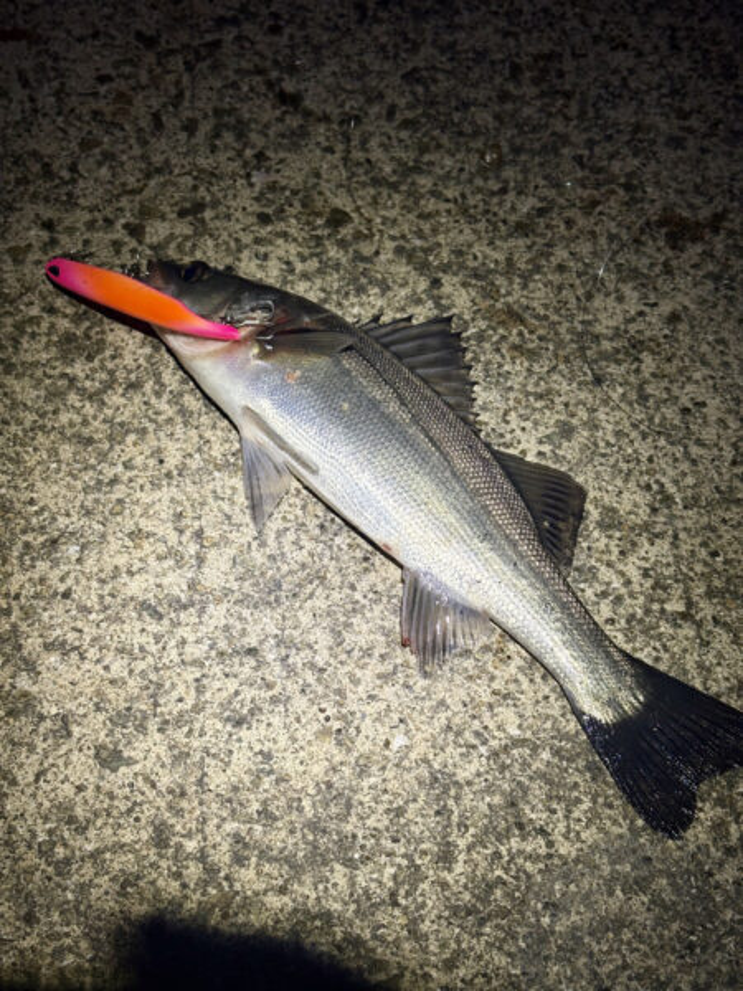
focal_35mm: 52
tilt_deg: -56.7
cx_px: 372
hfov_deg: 28.0
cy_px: 496
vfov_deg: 36.8
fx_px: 1488
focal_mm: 5.96
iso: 40
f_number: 1.6
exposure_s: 1/111
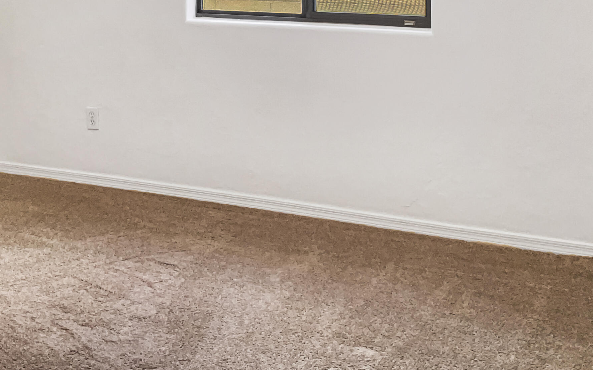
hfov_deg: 38.7
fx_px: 840
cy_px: -5
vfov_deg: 23.7
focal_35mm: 52
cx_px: 231
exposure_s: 1/40
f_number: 1.8
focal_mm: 3
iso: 64
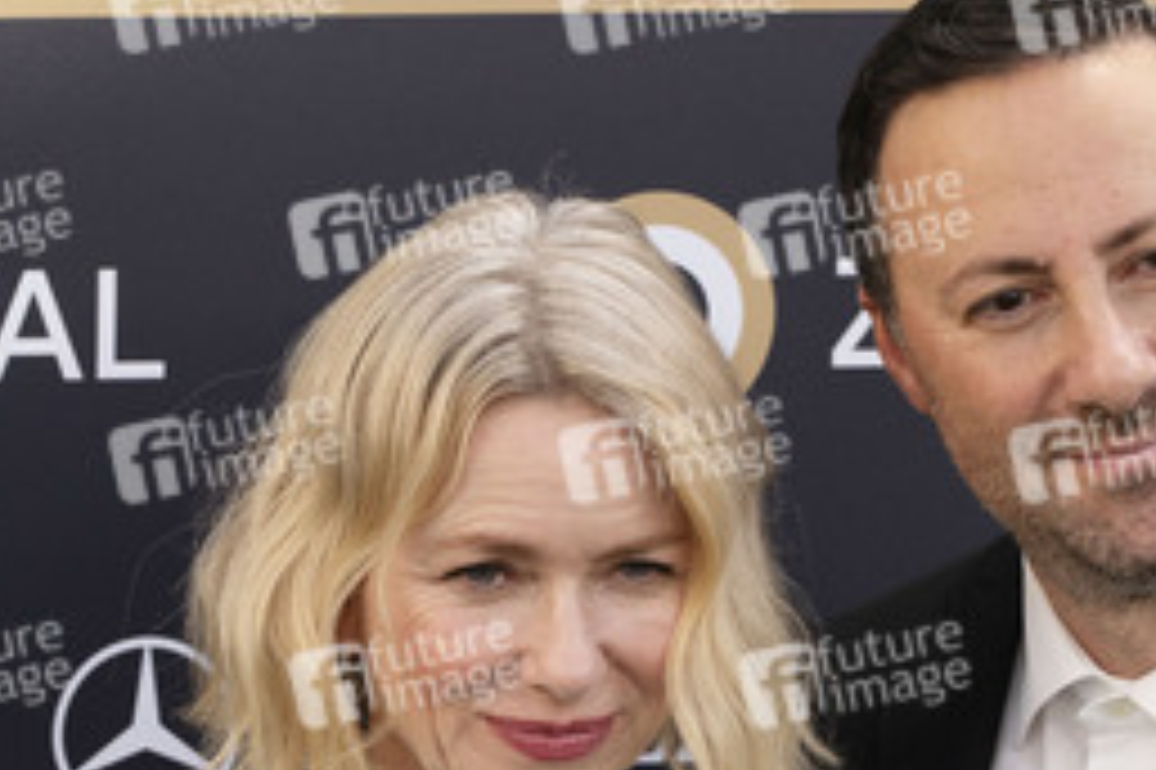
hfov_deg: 5.1
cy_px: 512
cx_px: 643
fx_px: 12932
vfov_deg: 3.4
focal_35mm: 403
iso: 800
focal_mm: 200
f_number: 9
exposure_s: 1/640
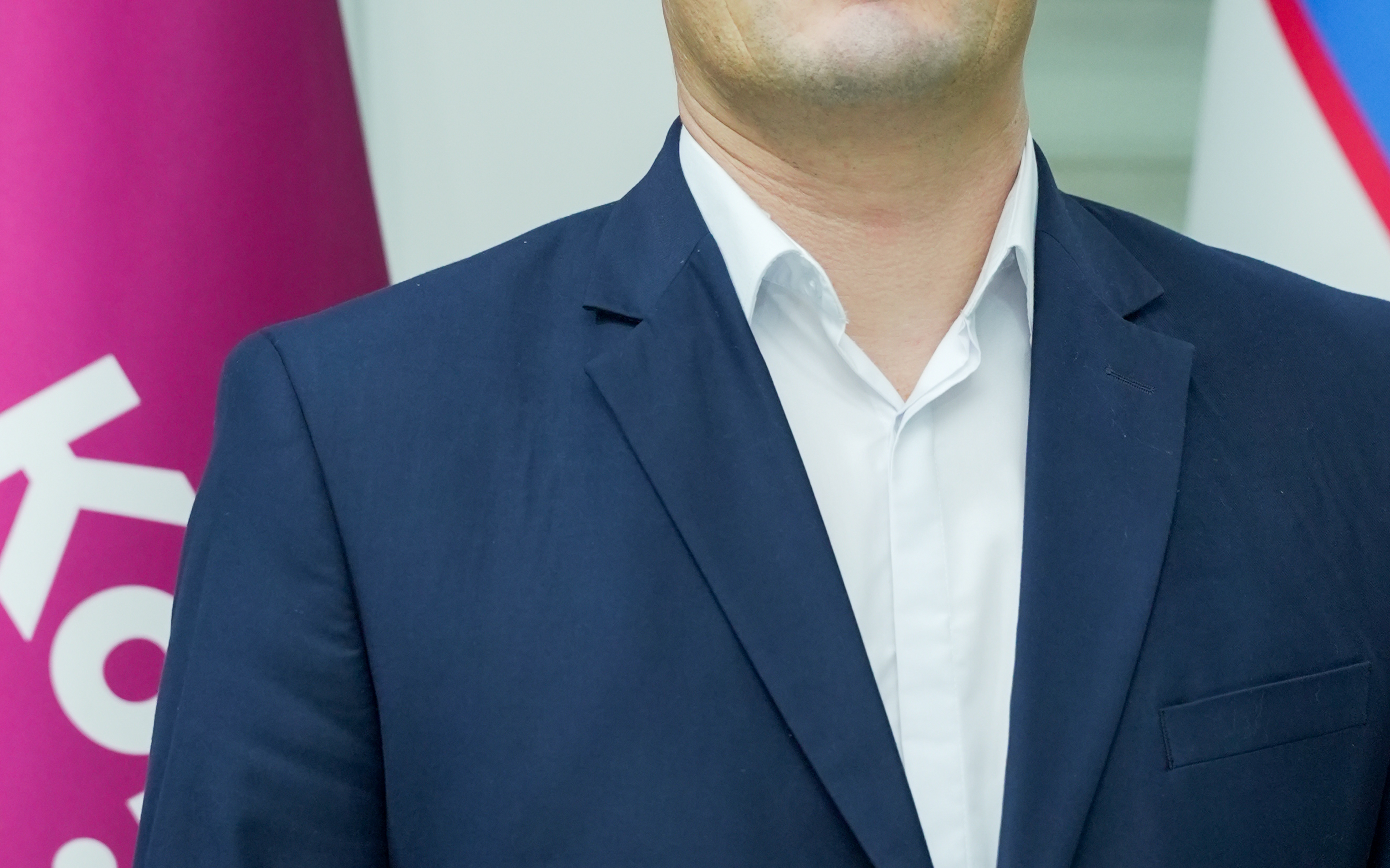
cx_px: 825
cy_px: 871
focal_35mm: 105
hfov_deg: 19.8
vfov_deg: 12.3
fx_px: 3973
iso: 1250
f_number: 3.2
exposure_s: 1/125
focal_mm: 44.8
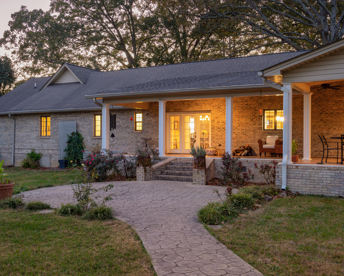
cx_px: 156
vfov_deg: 37.3
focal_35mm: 40
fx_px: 407
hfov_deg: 45.7
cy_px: 139
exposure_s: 1.6
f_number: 8
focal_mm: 35
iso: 320
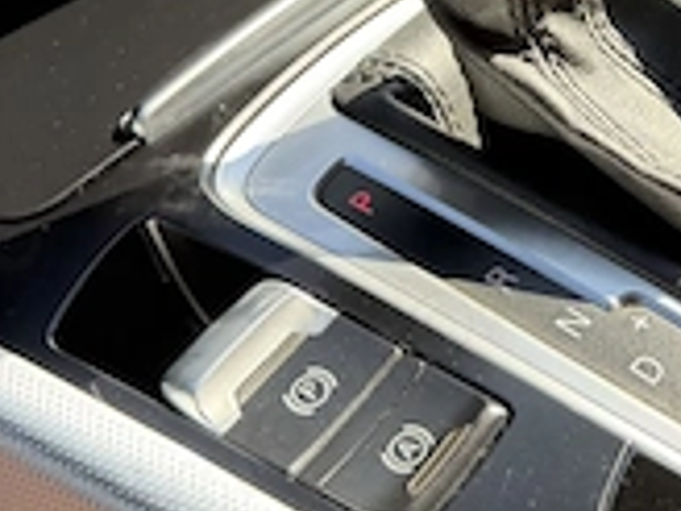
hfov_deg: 21.6
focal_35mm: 88
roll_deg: +0.2
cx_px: 644
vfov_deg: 15.8
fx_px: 1731
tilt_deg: -26.3
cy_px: -183
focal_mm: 6.76
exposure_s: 1/239
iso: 80
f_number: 1.78
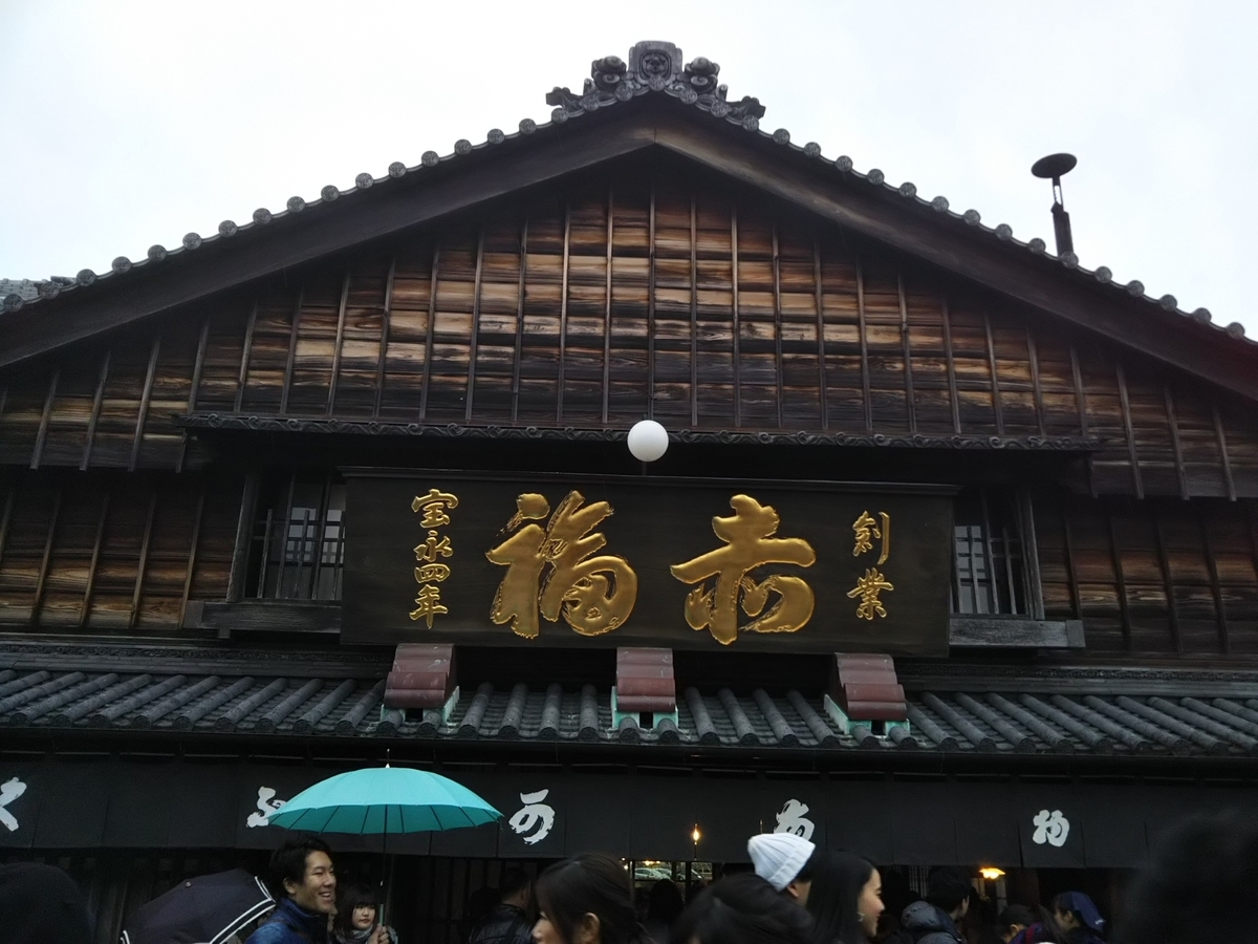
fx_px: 1090
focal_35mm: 30
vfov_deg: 46.8
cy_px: 472
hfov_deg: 60.0
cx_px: 629
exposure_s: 1/120
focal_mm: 4
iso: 32
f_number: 2.2
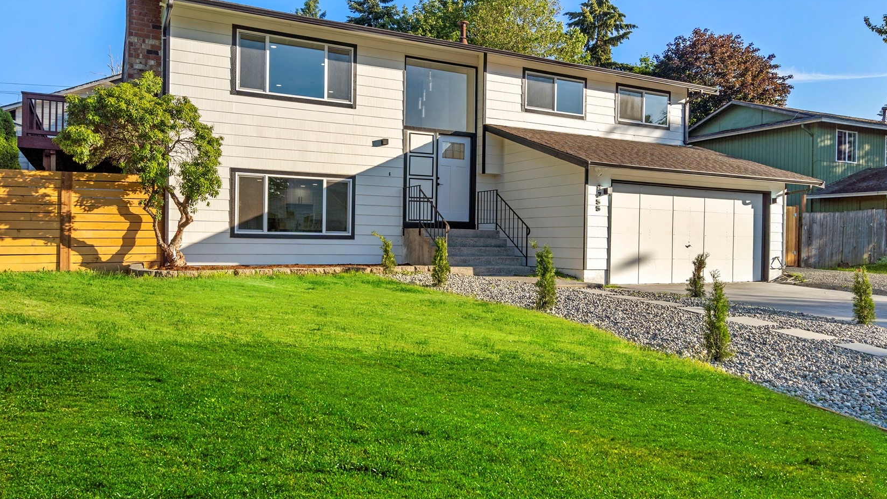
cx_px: 449
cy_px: 229
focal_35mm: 26
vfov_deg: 44.3
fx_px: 612
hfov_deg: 71.9
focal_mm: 24
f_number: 6.3
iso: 100
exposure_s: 1/50
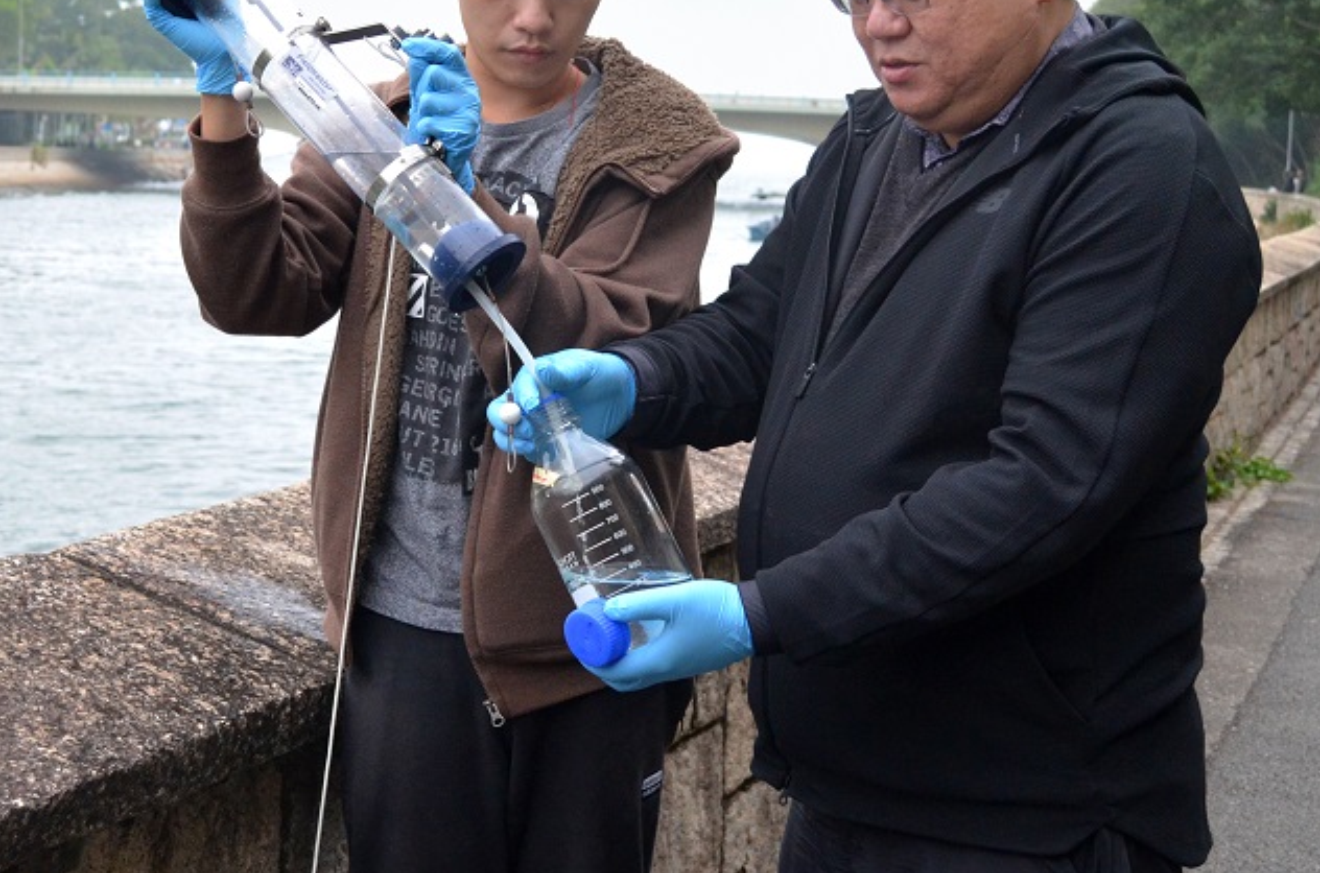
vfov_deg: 23.5
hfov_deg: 34.5
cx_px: 359
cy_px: 242
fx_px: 2085
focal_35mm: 57
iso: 1600
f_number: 4.5
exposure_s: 1/200
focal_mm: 24
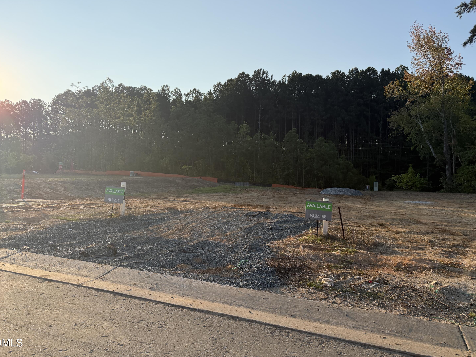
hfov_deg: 69.4
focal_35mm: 25
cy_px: 174
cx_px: 241
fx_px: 344
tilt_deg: -0.2
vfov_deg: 54.9
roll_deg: -0.3
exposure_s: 1/4405
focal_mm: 6.76
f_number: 1.78
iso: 125
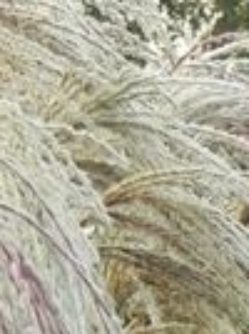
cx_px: 585
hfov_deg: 2.9
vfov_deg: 3.8
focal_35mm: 509
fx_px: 4897
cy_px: 758
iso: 160
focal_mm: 15.1
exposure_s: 1/30
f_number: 4.5
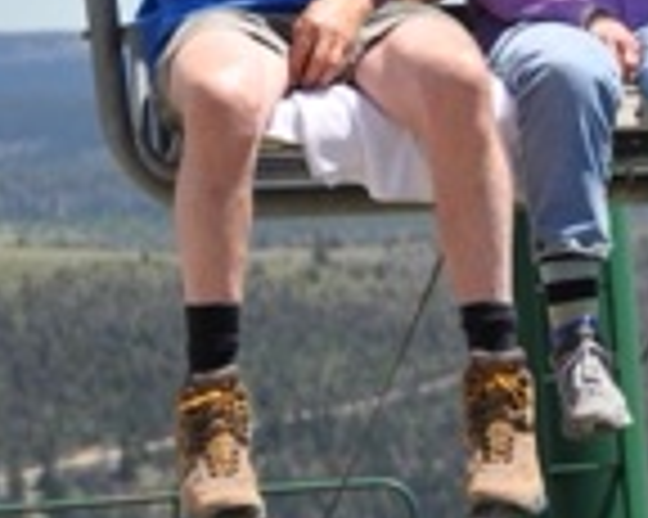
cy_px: -119
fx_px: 8260
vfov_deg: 3.6
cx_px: 526
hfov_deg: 4.5
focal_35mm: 431
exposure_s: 1/800
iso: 200
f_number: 7.1
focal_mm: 92
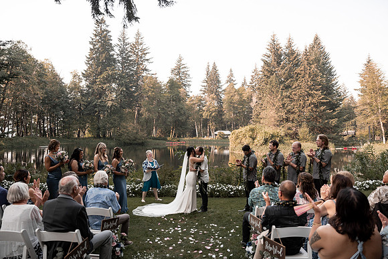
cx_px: 194
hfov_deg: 73.7
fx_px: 259
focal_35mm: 24
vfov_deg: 53.2
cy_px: 130
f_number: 2.8
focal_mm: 24
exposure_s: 1/800
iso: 200
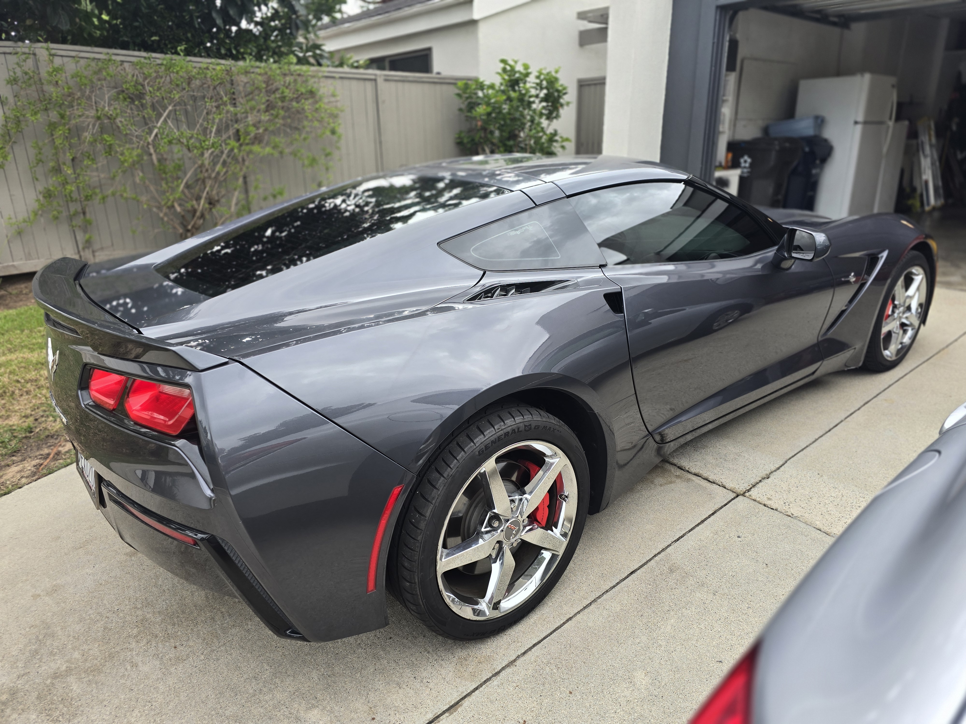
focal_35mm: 23
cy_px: 362
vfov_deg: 58.9
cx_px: 483
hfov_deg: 73.9
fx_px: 642
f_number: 1.7
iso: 64
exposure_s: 1/120
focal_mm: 6.3
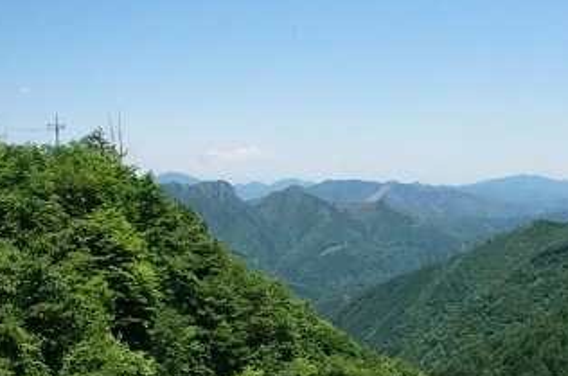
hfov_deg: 46.6
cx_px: 390
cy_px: 268
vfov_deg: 32.0
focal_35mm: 41
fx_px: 645
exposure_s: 1/4000
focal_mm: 18
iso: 12800
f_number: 22
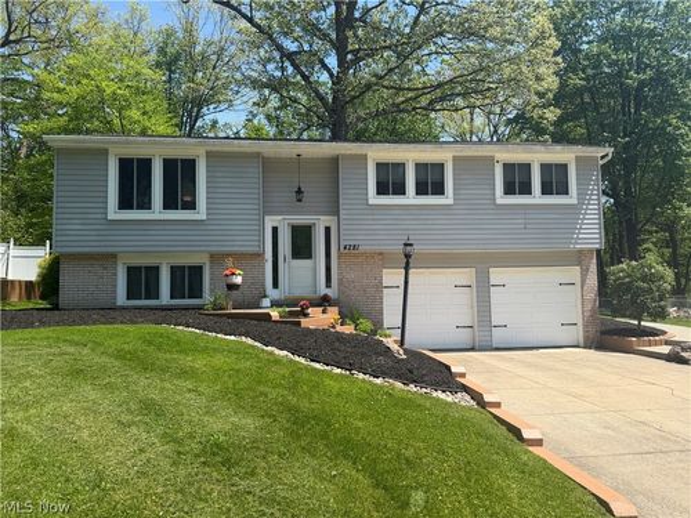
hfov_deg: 71.6
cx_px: 346
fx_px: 479
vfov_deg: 56.8
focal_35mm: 24
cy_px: 259
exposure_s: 1/3021
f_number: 1.78
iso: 80
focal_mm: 6.76
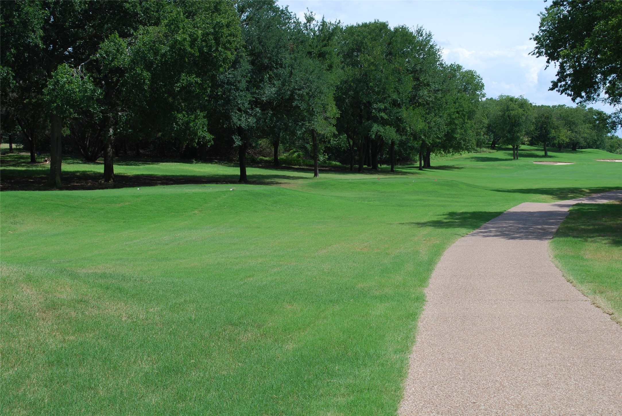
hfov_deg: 36.8
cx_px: 311
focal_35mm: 54
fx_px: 934
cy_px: 208
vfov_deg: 25.1
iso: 100
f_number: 7.1
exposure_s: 1/200
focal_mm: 36
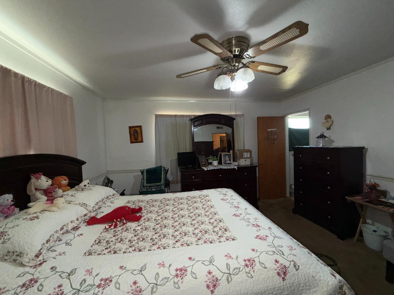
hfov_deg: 102.1
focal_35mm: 14
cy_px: 148
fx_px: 159
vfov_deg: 85.7
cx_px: 197
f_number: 2.2
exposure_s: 1/60
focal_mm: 2.22
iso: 100
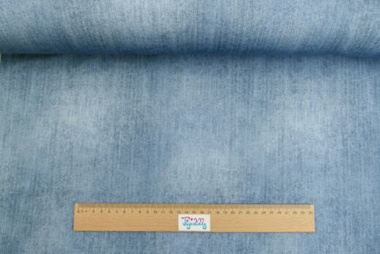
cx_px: 190
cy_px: 127
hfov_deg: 71.5
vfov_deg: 51.3
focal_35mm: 25
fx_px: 264
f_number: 8
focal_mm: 9.12
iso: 200
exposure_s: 1/60
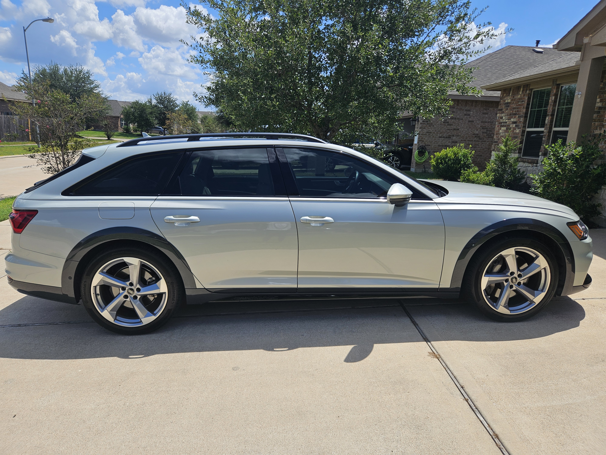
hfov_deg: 73.9
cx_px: 303
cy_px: 228
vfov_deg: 58.9
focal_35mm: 23
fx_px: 403
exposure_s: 1/2321
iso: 25
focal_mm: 5.4
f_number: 1.8
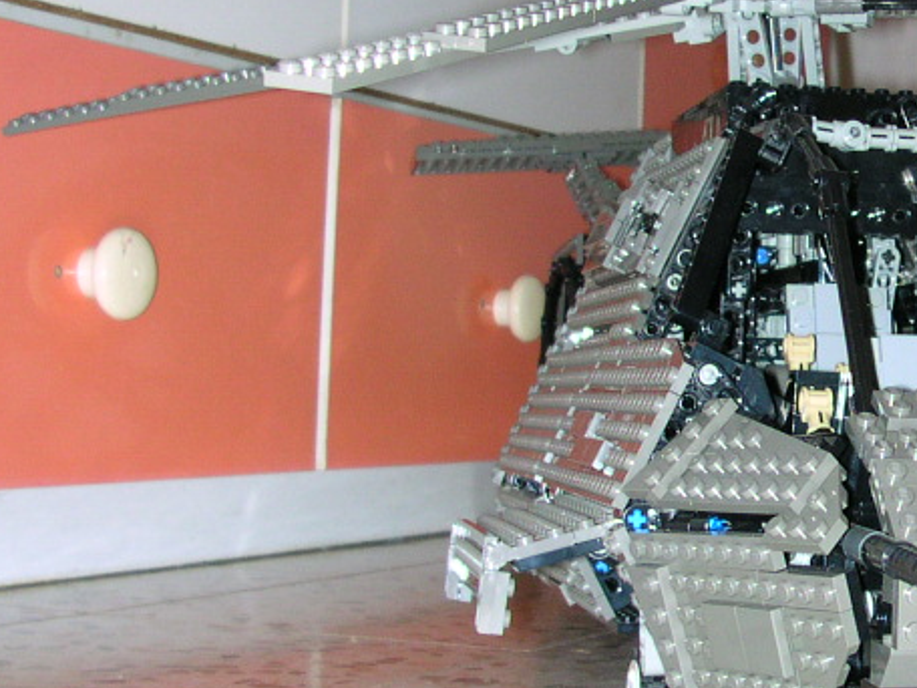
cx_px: 939
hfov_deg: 22.6
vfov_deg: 17.8
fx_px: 2199
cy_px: 410
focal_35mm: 83
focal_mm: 5.6
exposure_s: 1/60
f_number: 2.7
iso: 100
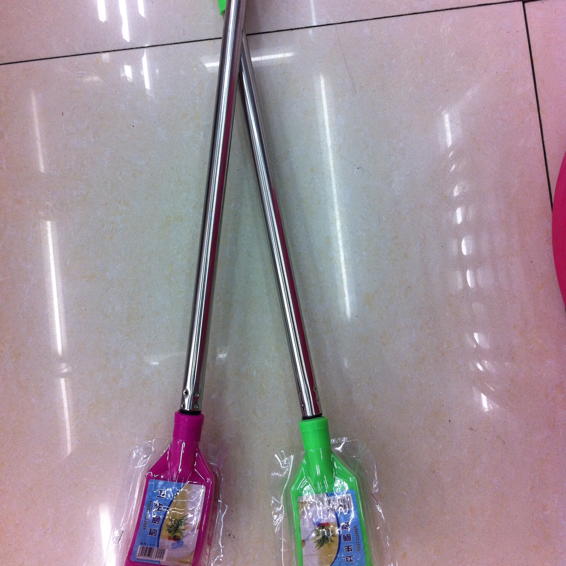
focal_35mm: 42
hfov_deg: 40.0
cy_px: 243
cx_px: 284
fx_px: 777
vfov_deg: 39.9
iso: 80
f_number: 2.8
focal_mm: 3.85
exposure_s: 1/60
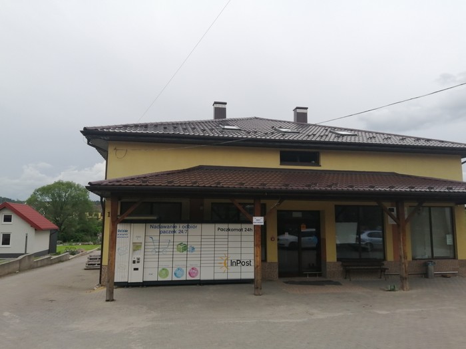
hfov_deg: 67.3
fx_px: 350
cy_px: 174
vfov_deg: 53.1
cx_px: 233
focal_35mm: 26
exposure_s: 1/604
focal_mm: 3.6
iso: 50
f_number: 1.8
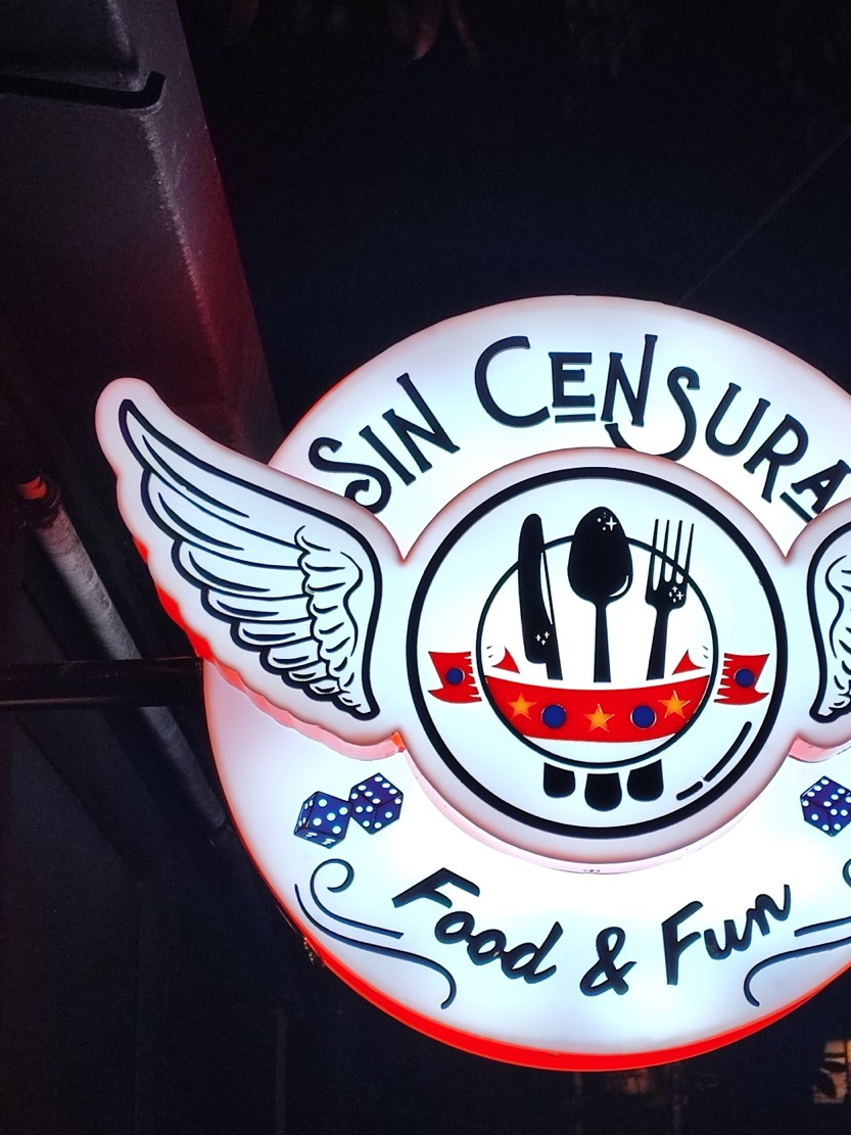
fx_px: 1180
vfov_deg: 51.3
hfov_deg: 39.1
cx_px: 581
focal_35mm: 36
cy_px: 626
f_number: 1.75
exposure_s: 1/120
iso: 86
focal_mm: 5.96
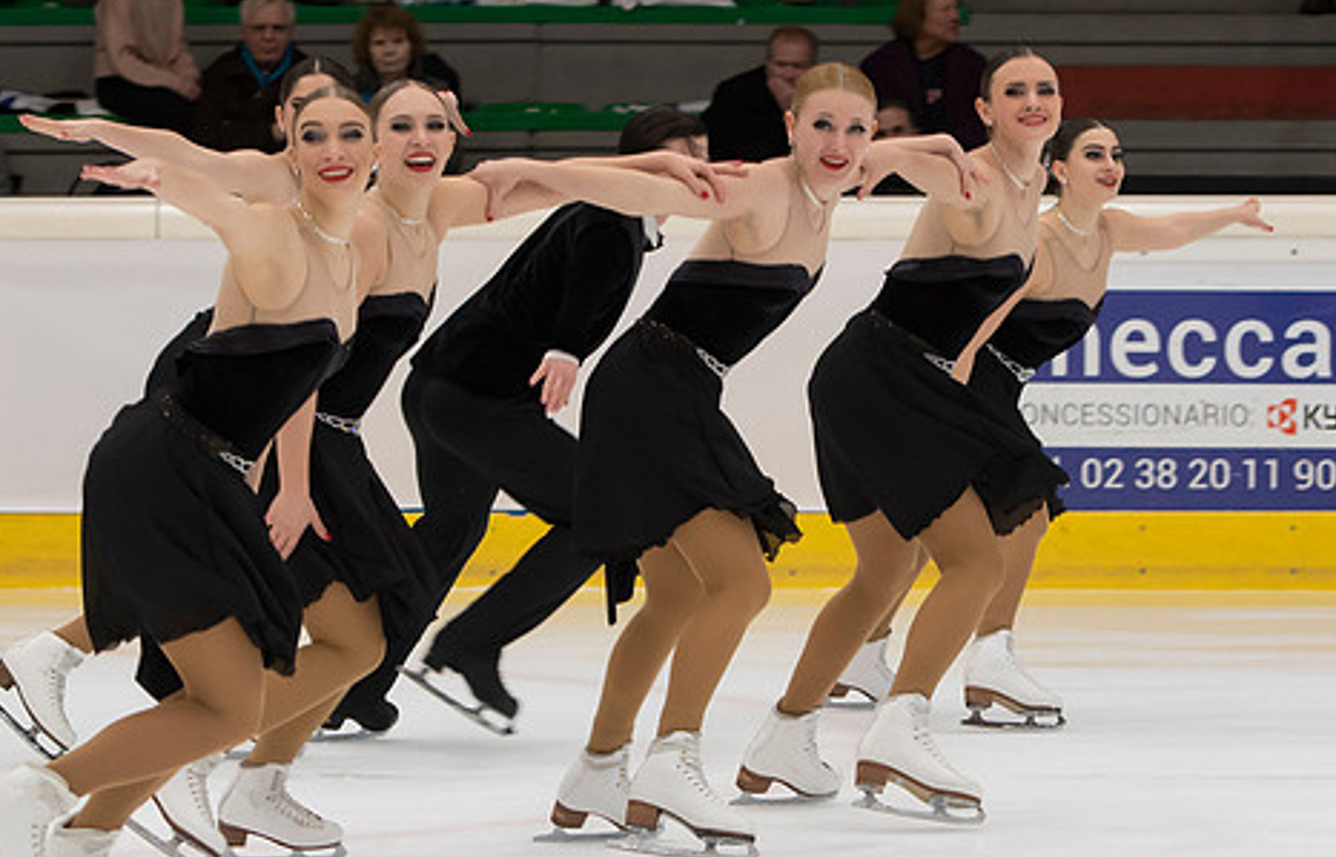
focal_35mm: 248
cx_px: 546
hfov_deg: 8.4
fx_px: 9098
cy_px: 456
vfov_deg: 5.4
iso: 800
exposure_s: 1/250
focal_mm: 86
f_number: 3.5
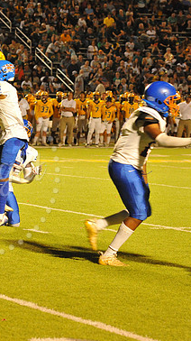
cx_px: -26
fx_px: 1742
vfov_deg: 11.2
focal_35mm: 193
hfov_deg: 6.2
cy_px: 171
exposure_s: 1/200
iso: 6400
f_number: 5.6
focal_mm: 120
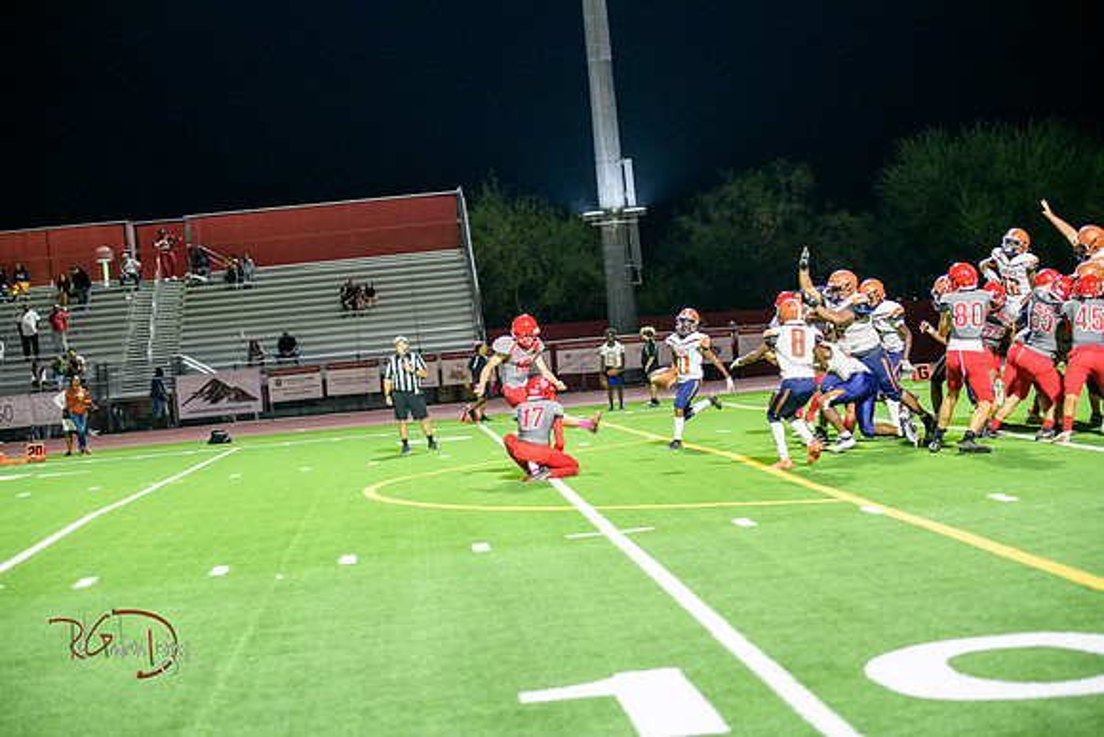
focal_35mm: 90
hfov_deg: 22.6
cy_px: 368
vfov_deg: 15.2
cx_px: 552
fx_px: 2761
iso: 1600
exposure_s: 1/250
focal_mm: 90
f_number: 2.8
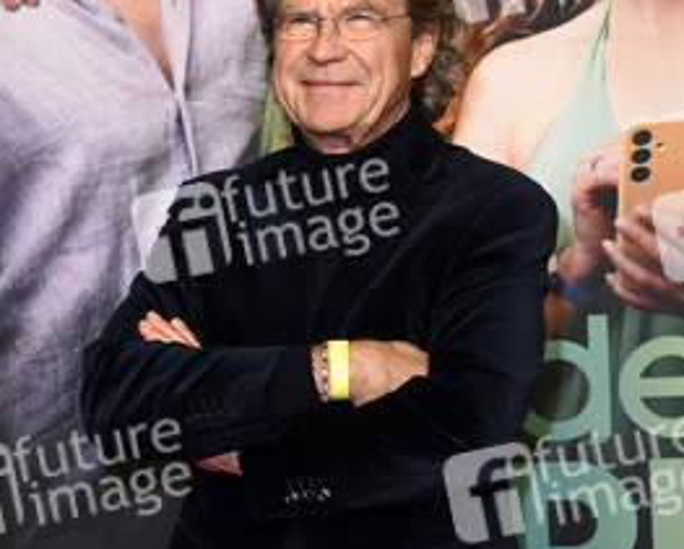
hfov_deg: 14.7
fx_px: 2655
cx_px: 341
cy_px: 351
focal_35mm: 131
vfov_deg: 11.8
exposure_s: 1/250
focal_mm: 92
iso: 1600
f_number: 5.6
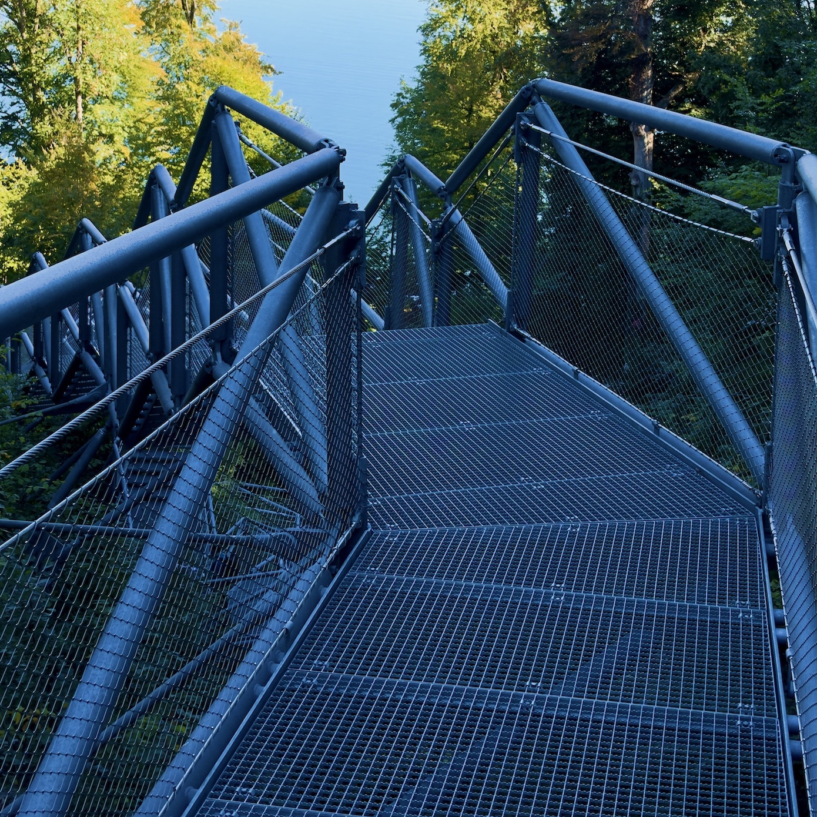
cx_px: 419
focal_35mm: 59
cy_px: 148
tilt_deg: -11.4
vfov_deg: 28.4
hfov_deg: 29.1
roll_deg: -0.8
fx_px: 1575
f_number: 1.8
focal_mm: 6.93
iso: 64
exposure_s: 1/1795
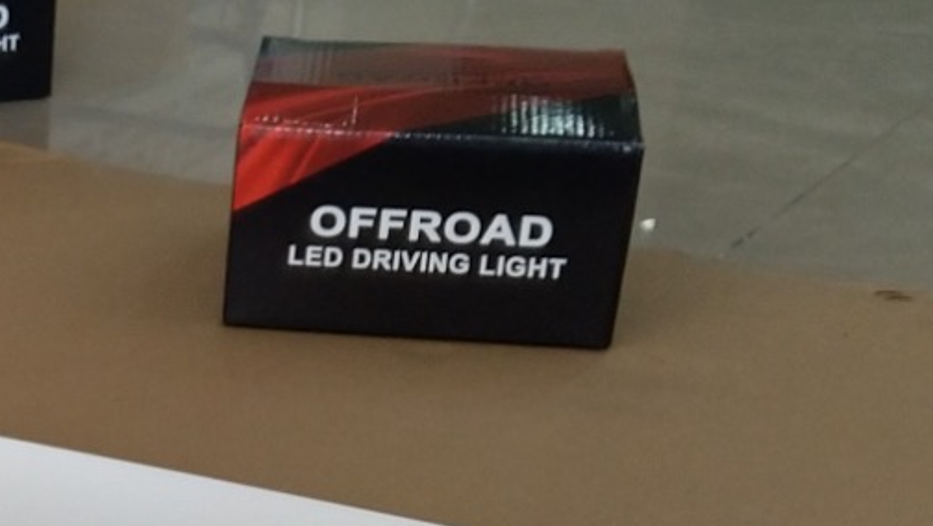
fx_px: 2673
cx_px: -272
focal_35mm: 108
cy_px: 1000
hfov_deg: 18.5
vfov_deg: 10.5
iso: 100
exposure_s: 1/33
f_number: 1.75
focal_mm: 4.28
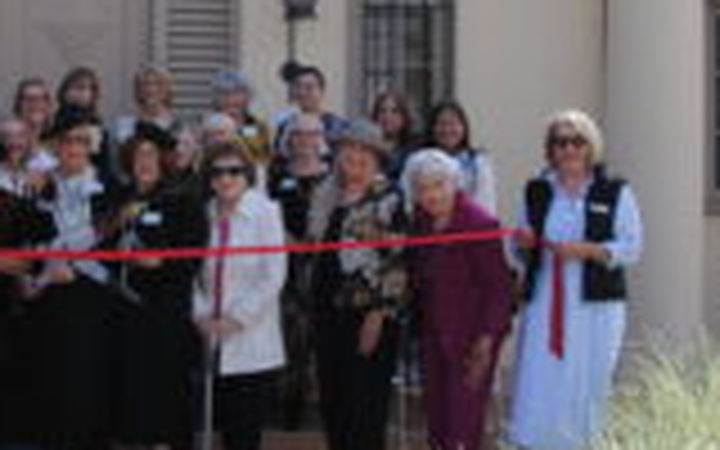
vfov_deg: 14.2
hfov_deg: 22.2
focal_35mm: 92
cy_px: 144
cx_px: 140
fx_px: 1805
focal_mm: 20
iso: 100
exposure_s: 1/200
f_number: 8
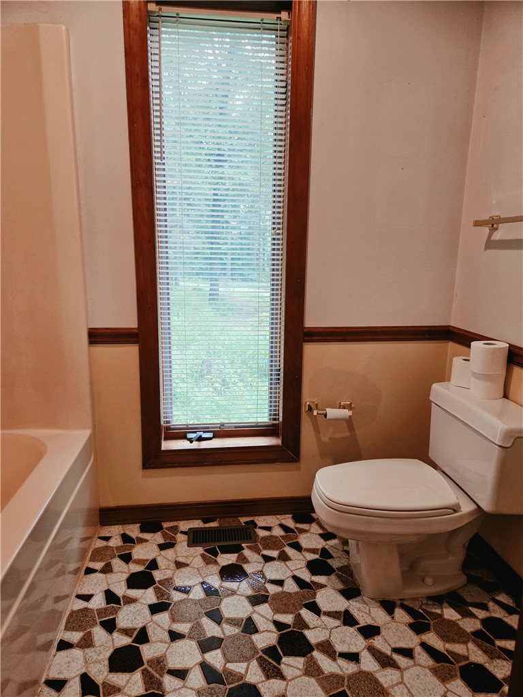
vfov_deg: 73.9
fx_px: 463
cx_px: 262
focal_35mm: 23
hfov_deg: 58.9
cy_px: 348
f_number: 1.8
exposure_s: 1/120
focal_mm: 5.4
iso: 160
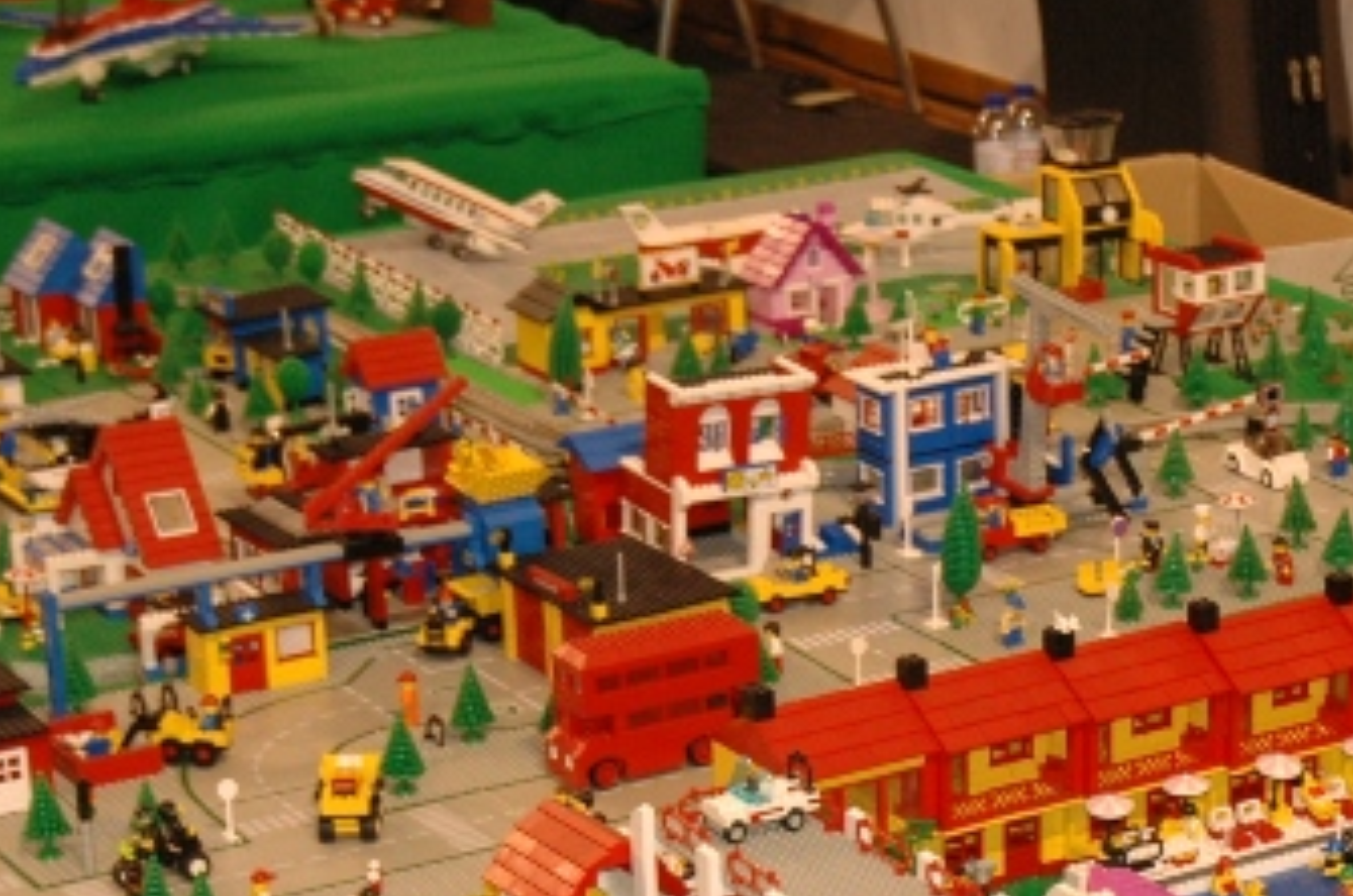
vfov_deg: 12.1
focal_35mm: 111
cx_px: 1131
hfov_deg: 18.2
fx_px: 4171
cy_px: 914
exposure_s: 1/100
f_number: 4
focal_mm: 31
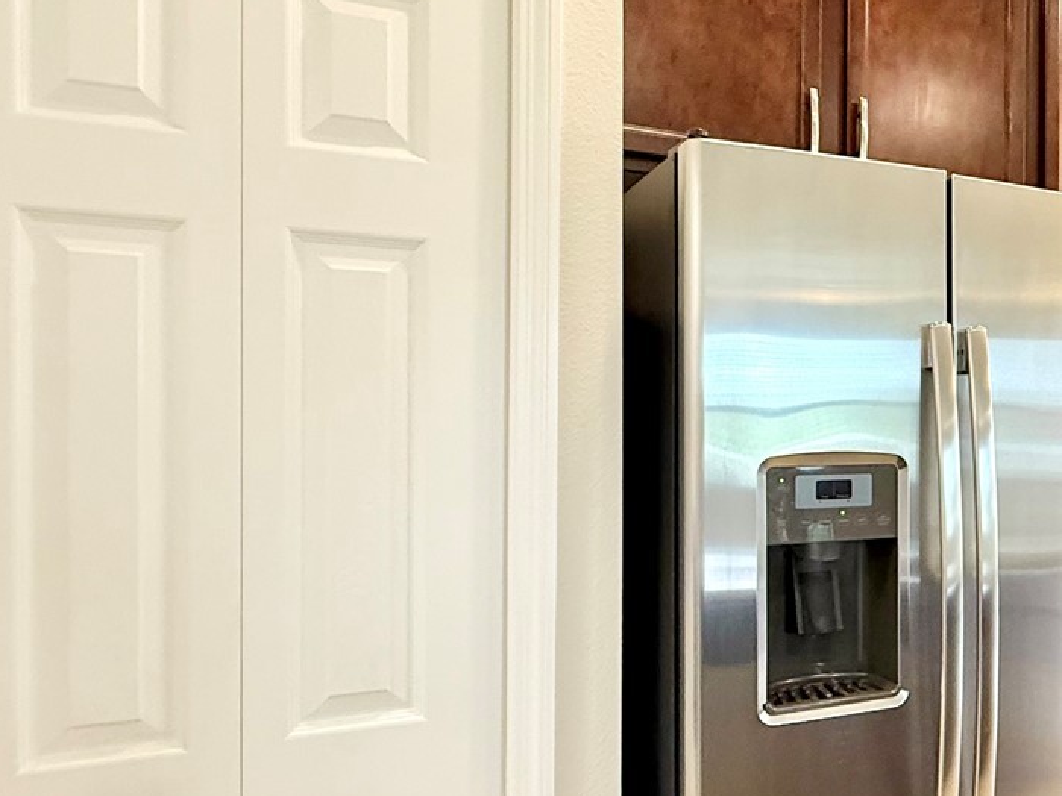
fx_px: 982
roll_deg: -0.6
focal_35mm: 32
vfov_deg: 44.1
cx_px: 953
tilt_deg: -0.1
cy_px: 417
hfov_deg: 50.5
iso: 250
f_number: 2.2
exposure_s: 1/60
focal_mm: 2.22
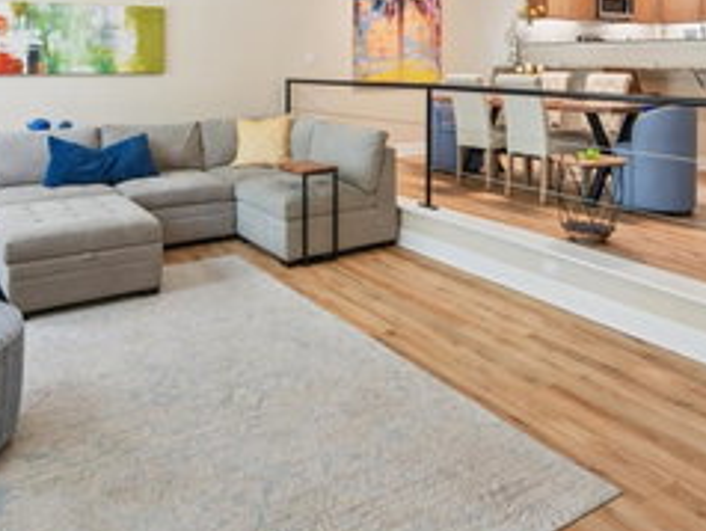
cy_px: 77
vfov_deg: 42.6
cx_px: 338
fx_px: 633
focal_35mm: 31
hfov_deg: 58.3
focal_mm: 16
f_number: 8
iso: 400
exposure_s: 1/13
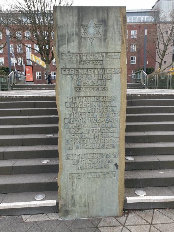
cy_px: 116
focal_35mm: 26
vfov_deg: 67.3
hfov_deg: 53.1
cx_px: 87
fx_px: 174
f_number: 2.4
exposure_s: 1/50
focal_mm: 4.3
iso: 100
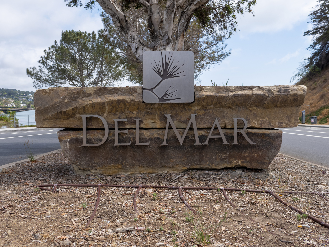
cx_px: 164
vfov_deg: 38.7
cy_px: 124
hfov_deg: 50.1
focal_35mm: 37
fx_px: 352
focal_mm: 17
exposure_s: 1/800
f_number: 8
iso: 200
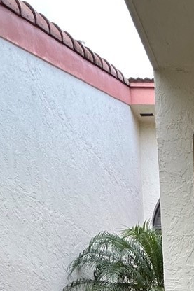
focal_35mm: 56
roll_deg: -1.6
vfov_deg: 23.7
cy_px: 488
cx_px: 289
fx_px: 453
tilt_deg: -10.3
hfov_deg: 20.7
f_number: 2.2
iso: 100
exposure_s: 1/99
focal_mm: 2.22
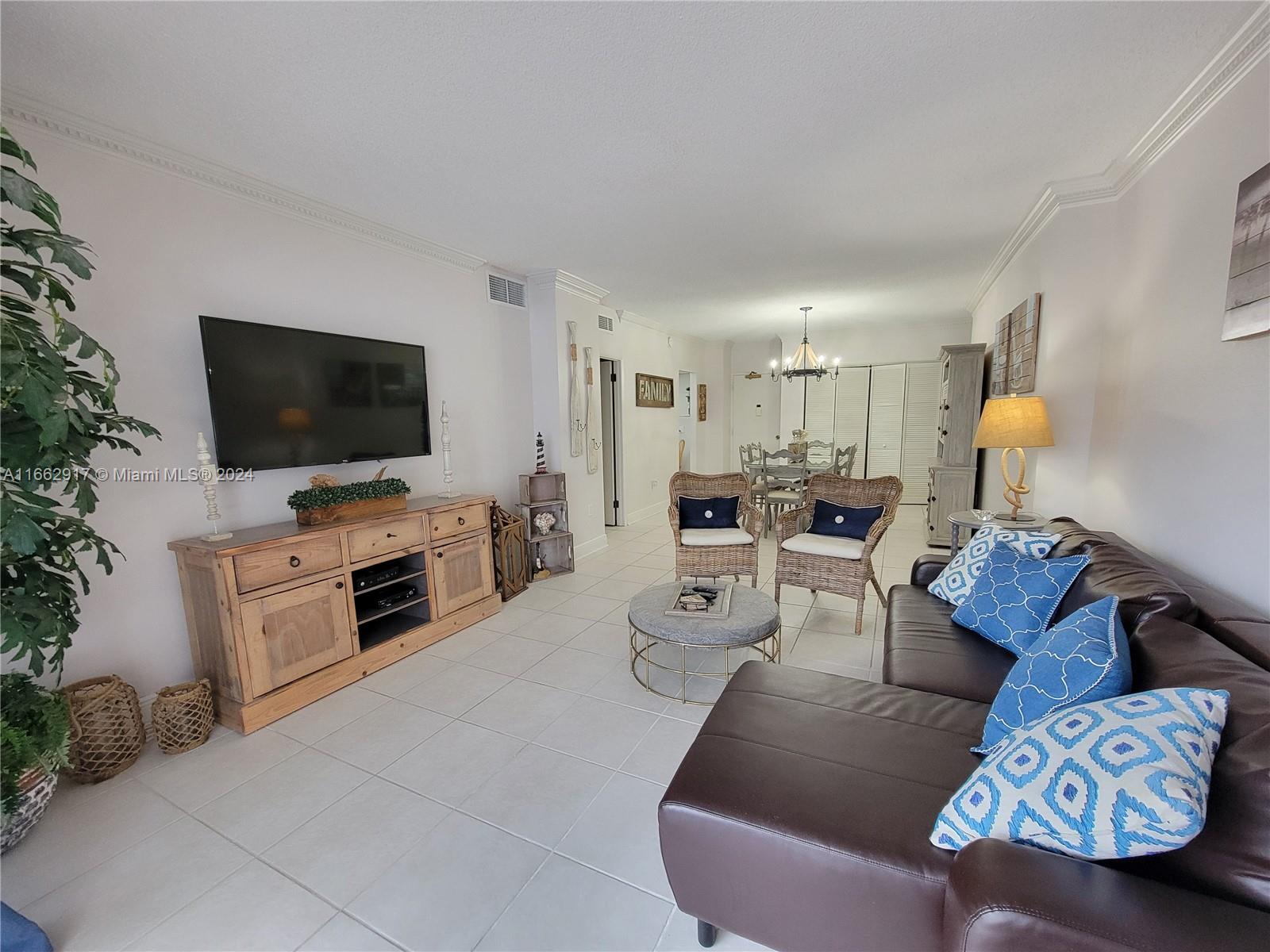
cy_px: 476
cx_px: 635
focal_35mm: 13
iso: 400
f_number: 2.2
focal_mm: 2.2
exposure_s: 1/40
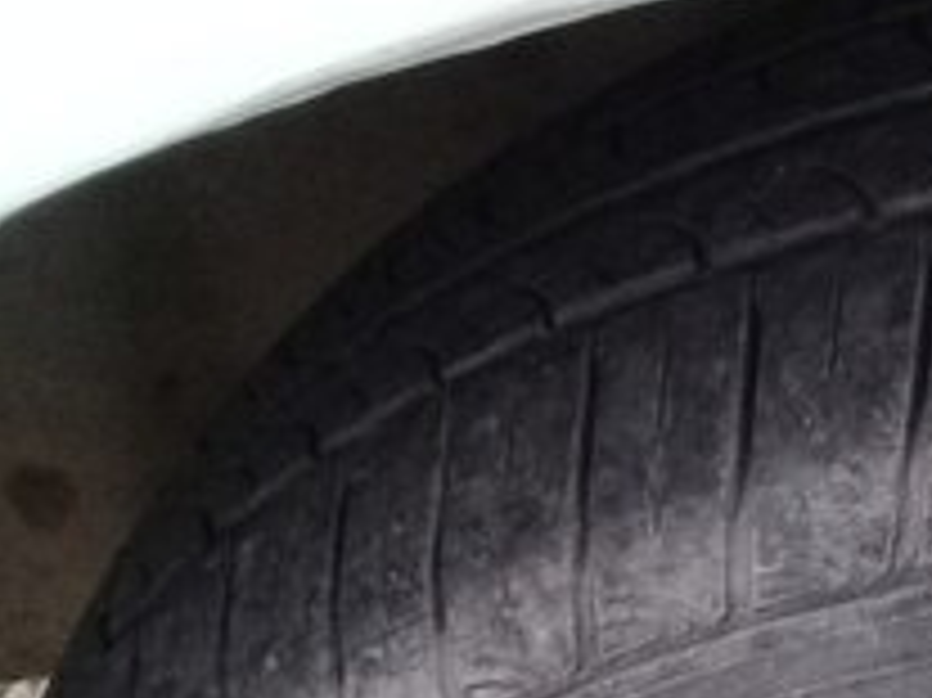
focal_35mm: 99
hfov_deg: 18.3
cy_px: 849
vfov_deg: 14.4
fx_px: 2664
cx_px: 1261
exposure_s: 1/100
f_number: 2.2
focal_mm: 3.3
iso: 64
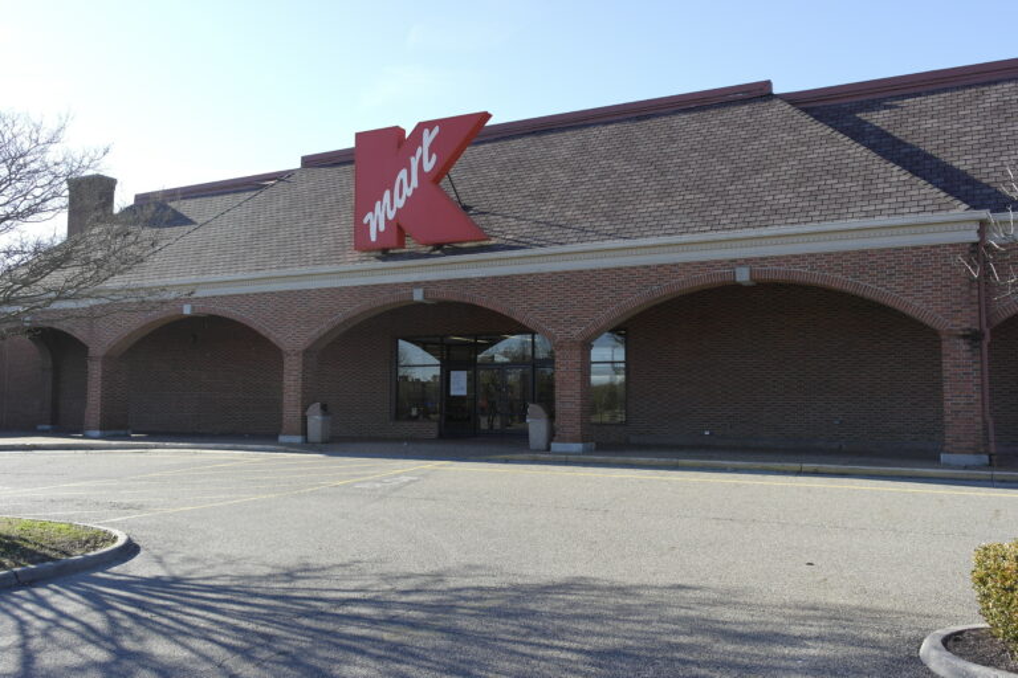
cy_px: 339
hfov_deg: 61.9
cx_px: 509
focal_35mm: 30
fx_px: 848
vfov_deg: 43.6
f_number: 5.6
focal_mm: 20
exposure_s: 1/200
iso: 100
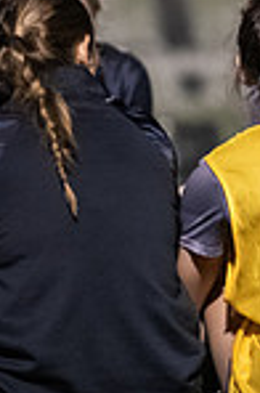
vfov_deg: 1.8
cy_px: -102
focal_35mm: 1179
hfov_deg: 1.2
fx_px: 12832
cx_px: 618
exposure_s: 1/1000
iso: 8000
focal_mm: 300
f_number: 2.8
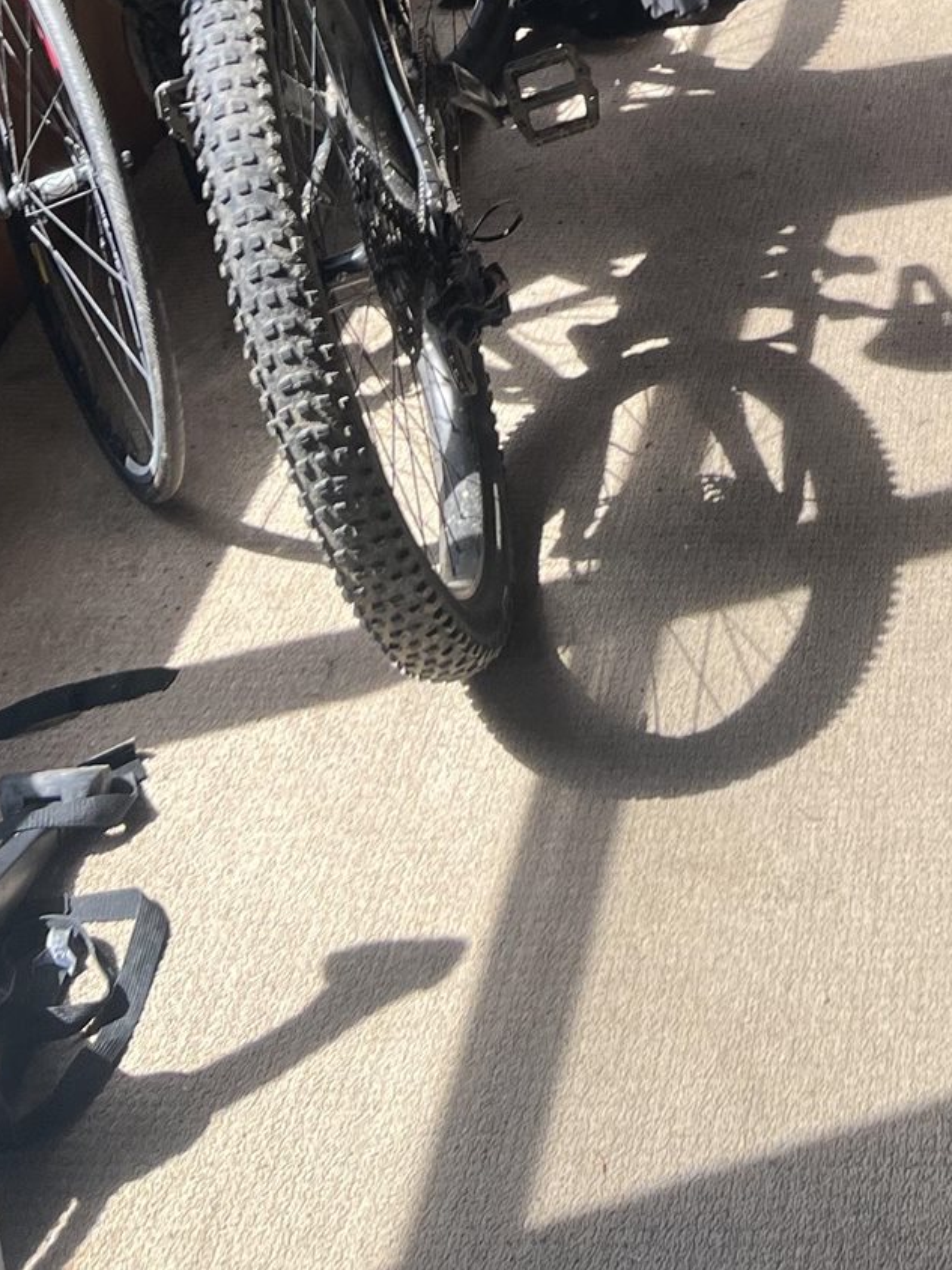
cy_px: -366
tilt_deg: -9.4
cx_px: 1002
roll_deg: +2.0
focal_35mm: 71
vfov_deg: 24.1
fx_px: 2603
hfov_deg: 20.0
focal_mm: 5.7
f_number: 1.5
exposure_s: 1/488
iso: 50
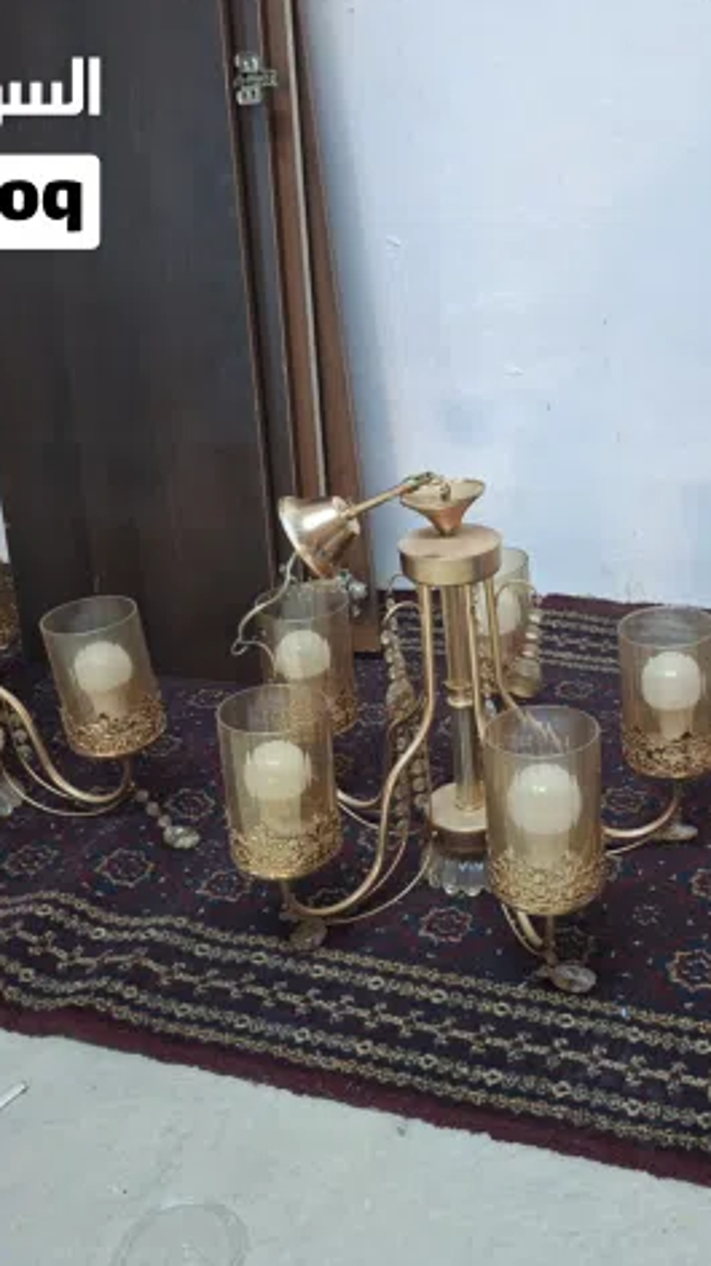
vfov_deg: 58.0
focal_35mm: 34
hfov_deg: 34.1
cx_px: 504
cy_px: 636
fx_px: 1141
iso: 400
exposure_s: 1/25
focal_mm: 5.54
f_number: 1.8
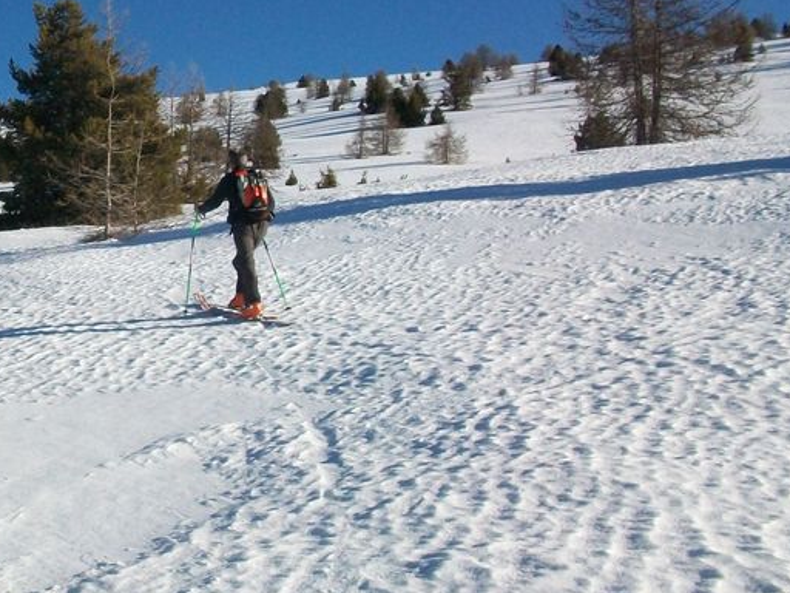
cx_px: 135
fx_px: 1415
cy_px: 182
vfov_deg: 23.5
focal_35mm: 62
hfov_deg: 30.3
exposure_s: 1/640
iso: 80
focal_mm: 5.7
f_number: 5.5
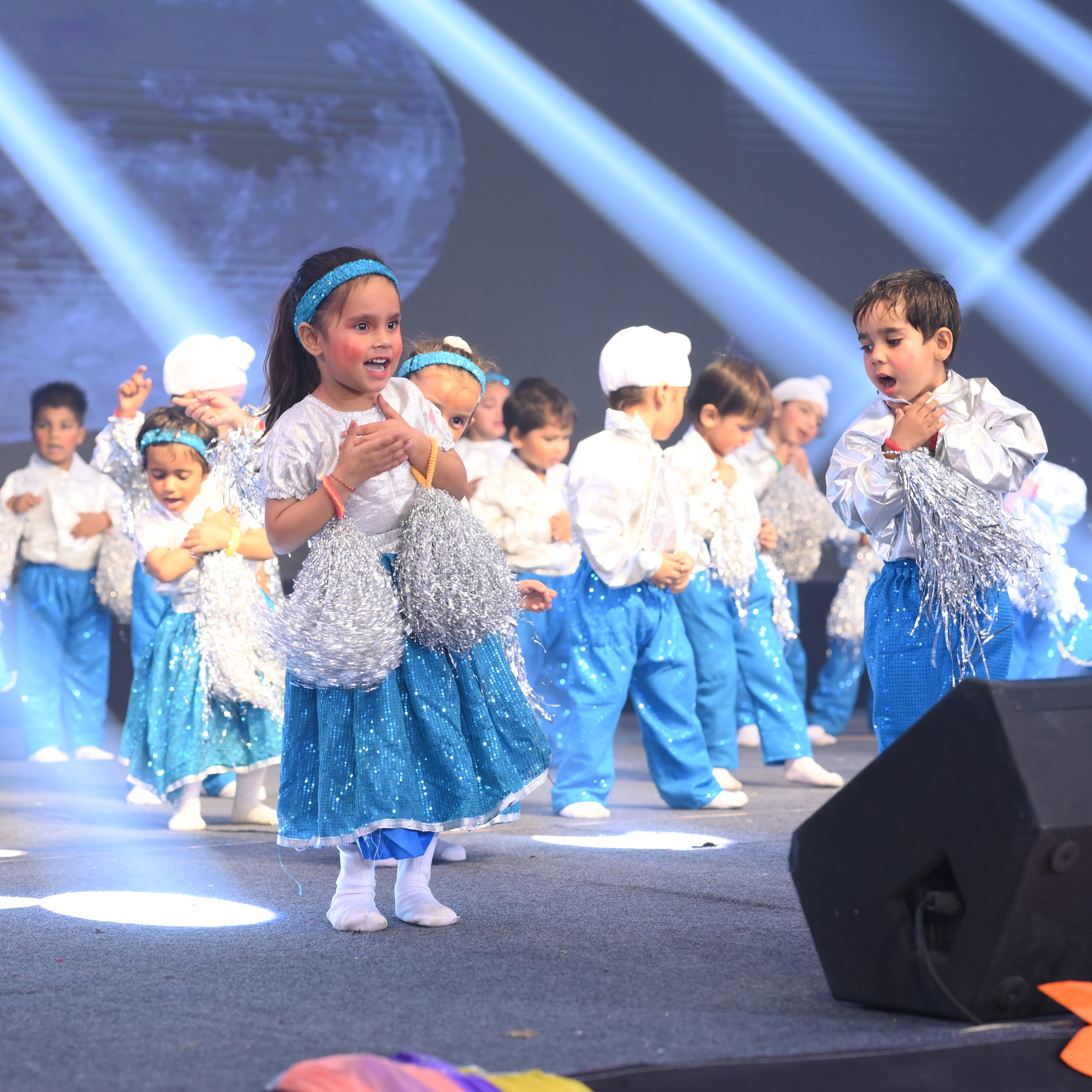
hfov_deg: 15.9
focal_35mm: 109
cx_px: 370
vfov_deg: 16.0
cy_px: 547
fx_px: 3890
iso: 1000
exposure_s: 1/250
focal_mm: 85
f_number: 4.5
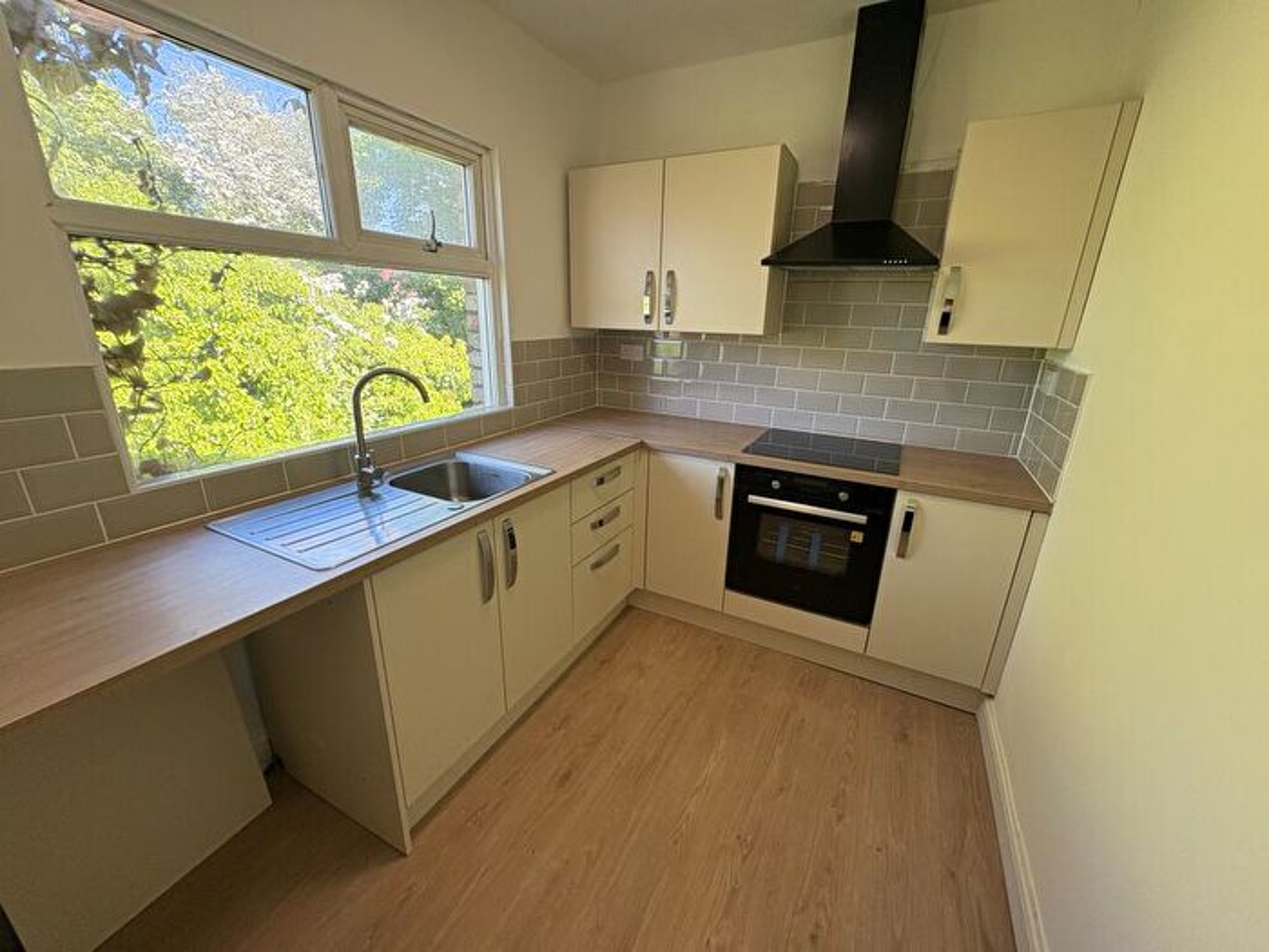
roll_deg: -0.9
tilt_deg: -17.2
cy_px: 476
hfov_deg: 102.1
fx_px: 513
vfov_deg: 85.7
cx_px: 634
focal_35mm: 14
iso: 125
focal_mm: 2.22
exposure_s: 1/100
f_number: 2.2
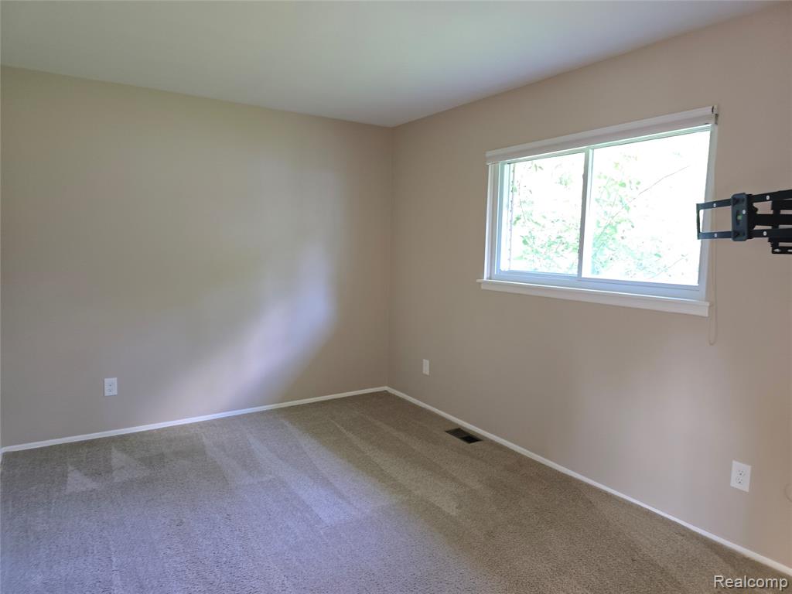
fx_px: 526
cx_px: 396
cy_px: 297
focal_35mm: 23
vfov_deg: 58.9
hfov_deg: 73.9
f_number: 1.7
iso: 250
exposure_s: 1/15
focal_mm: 6.3
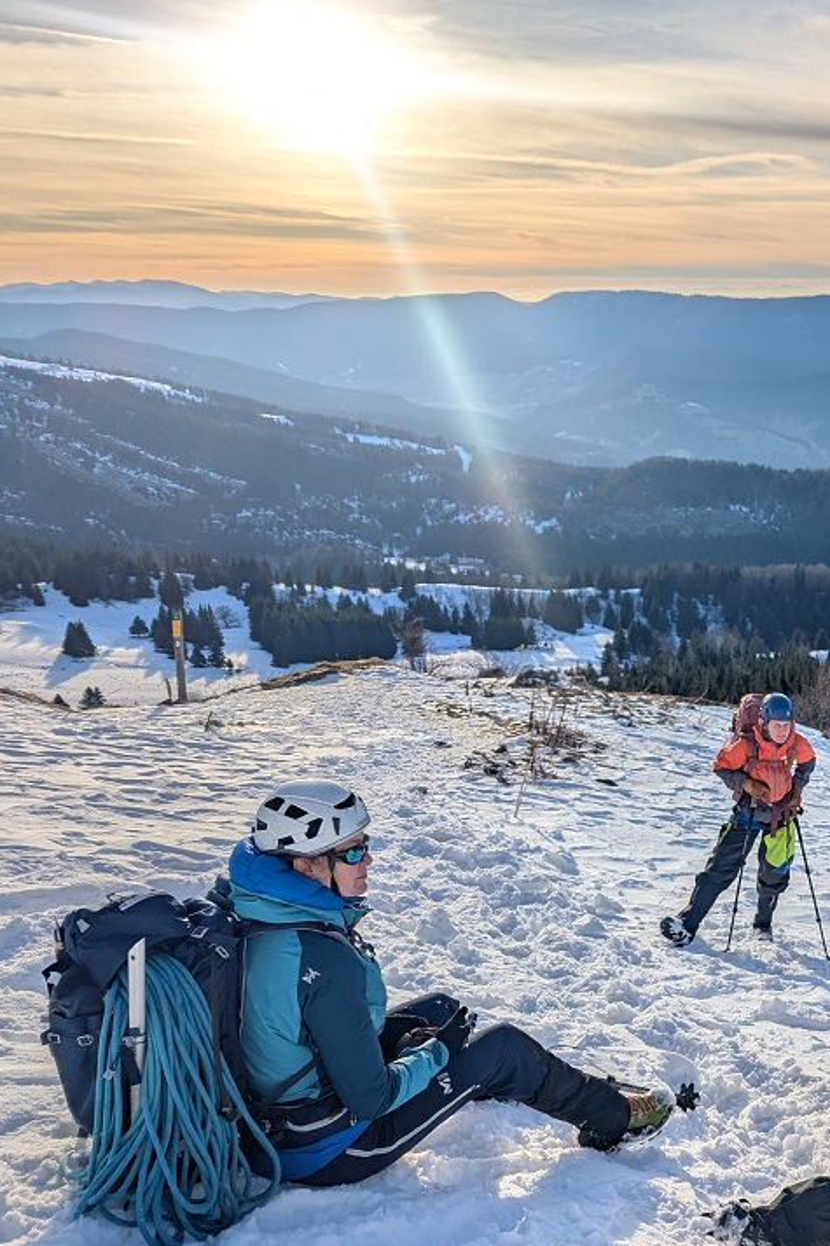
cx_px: 818
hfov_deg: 34.6
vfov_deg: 54.4
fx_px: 1211
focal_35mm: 35
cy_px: 620
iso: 39
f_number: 1.85
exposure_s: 1/5376
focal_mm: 6.81
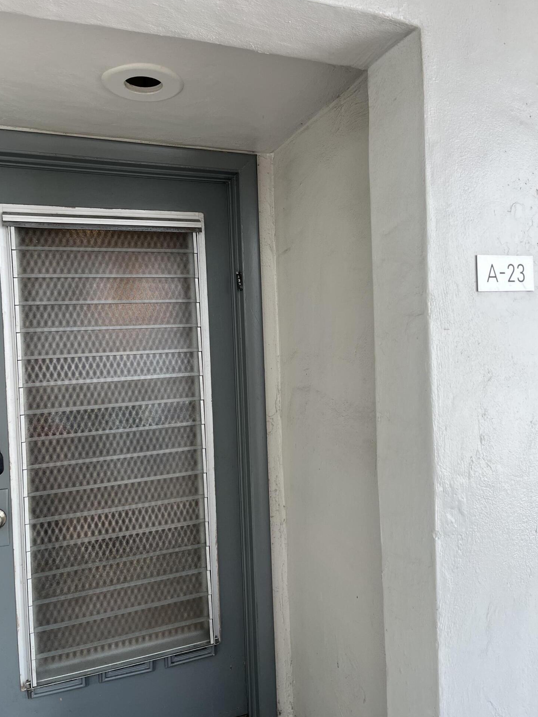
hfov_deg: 51.3
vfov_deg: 65.3
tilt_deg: -1.7
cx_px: 259
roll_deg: +2.5
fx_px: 560
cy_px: 367
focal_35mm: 27
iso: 40
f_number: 1.6
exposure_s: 1/138
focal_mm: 5.1
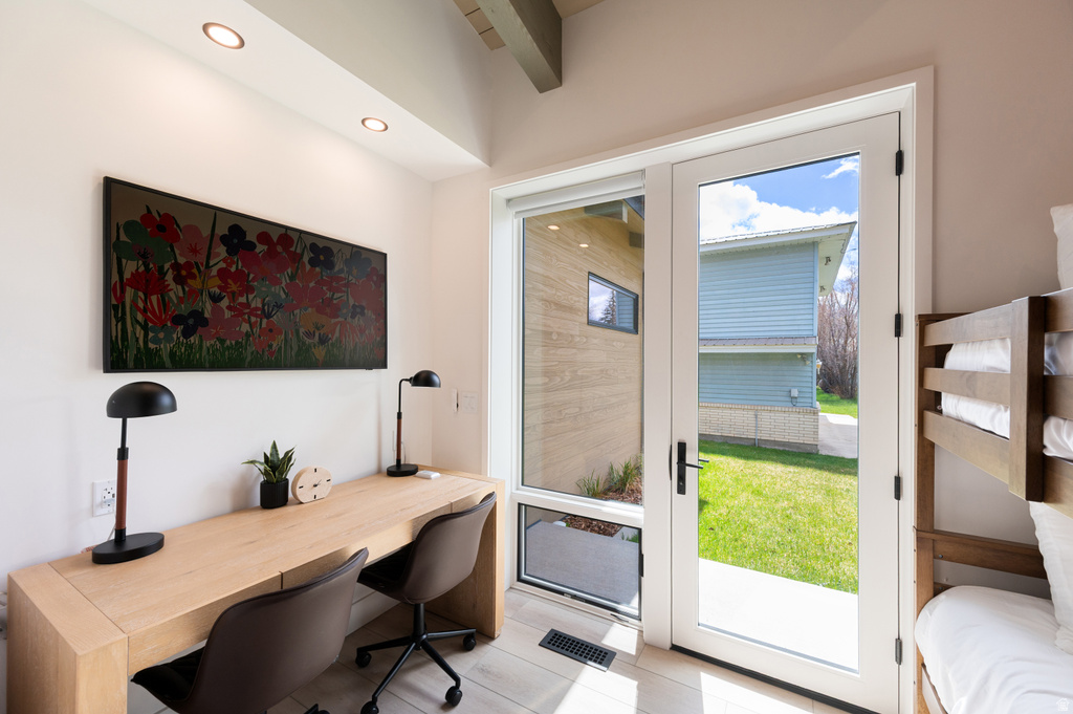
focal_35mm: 14
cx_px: 536
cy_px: 357
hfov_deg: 104.3
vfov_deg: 81.1
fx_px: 417
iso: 500
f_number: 7.1
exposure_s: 1/100
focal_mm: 14
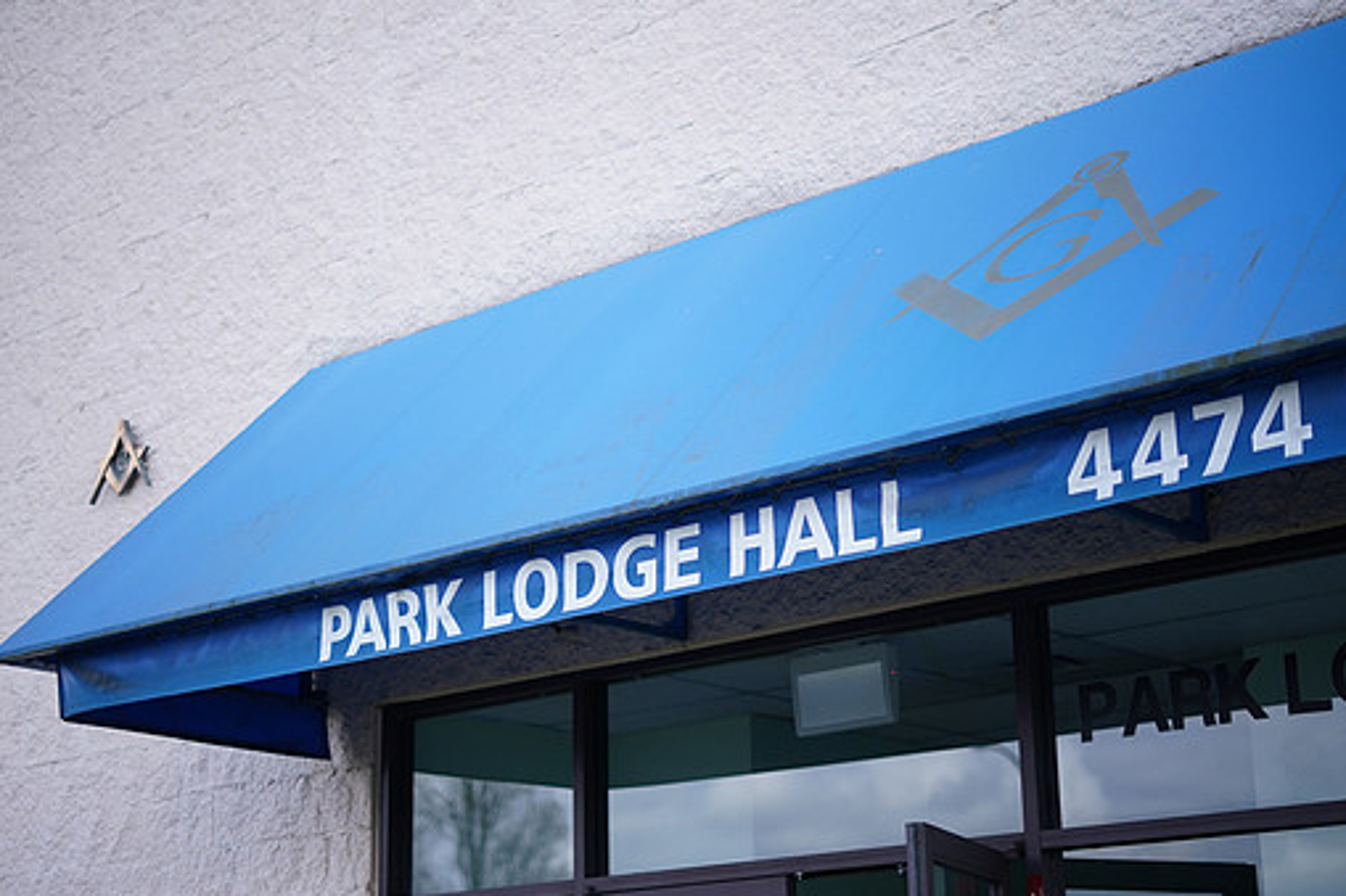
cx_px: 656
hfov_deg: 35.1
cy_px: 477
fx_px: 2130
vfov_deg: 23.8
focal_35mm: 57
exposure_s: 1/5000
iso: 640
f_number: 1.8
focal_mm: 50
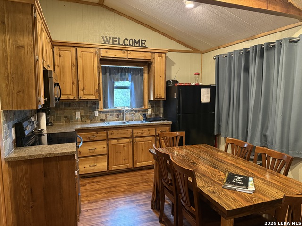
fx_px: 209
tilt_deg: -5.9
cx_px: 151
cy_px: 113
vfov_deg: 56.8
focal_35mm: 24
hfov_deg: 71.6
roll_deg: -0.1
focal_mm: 6.76
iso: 640
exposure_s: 1/40
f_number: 1.78
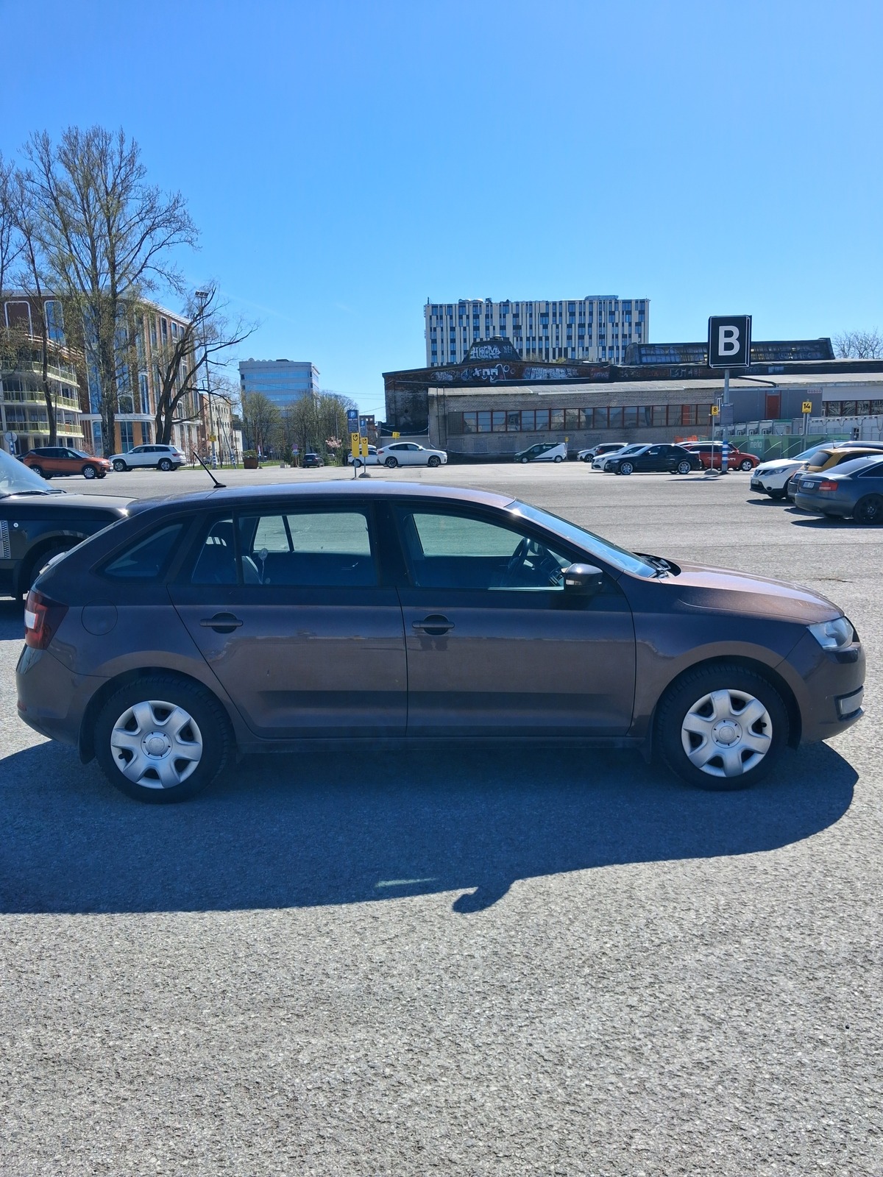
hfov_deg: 51.4
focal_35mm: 27
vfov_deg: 65.3
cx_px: 442
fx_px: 918
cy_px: 588
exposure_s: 1/598
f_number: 1.8
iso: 20
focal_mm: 4
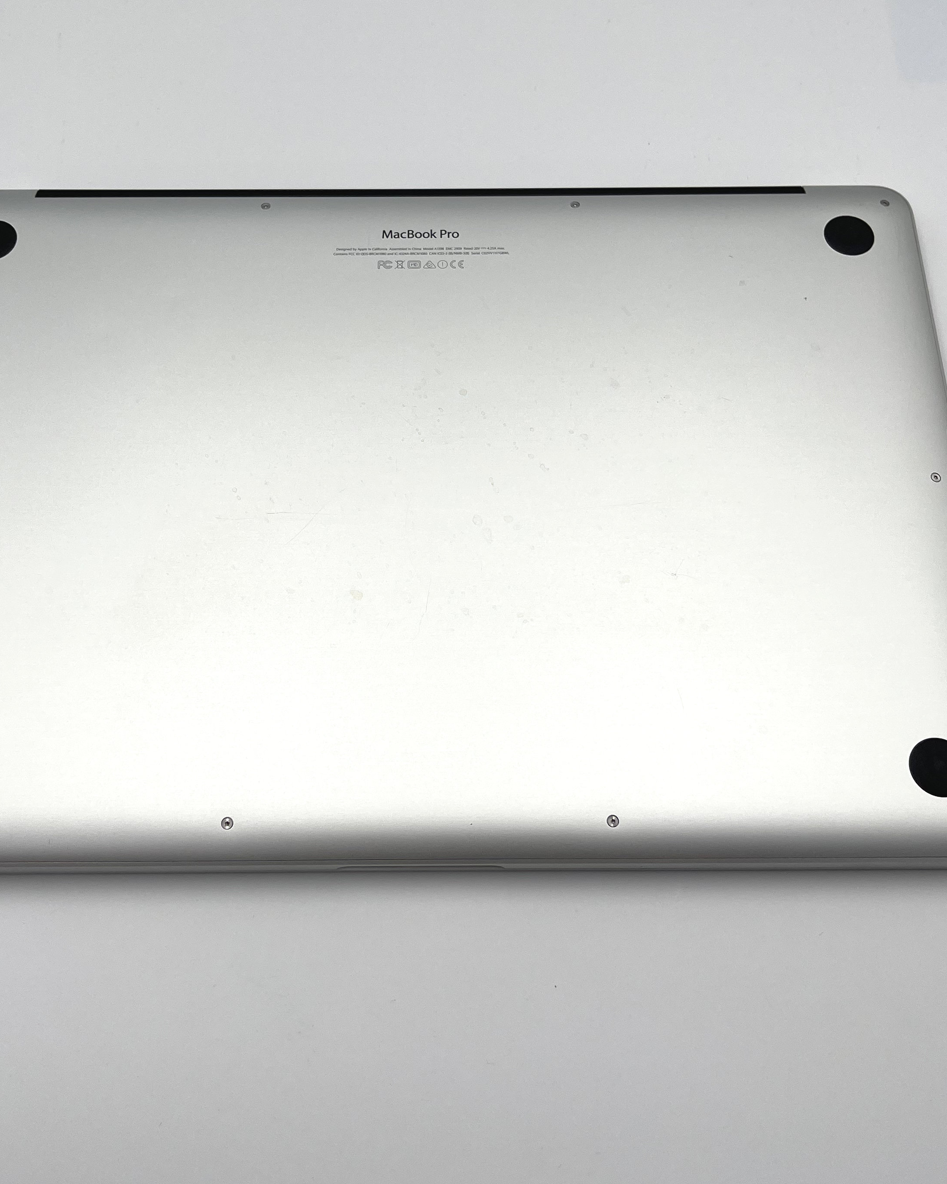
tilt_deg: -64.6
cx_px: 431
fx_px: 1261
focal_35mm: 36
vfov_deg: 50.2
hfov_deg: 41.1
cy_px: 522
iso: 32
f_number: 1.6
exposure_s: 1/1140
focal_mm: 5.1
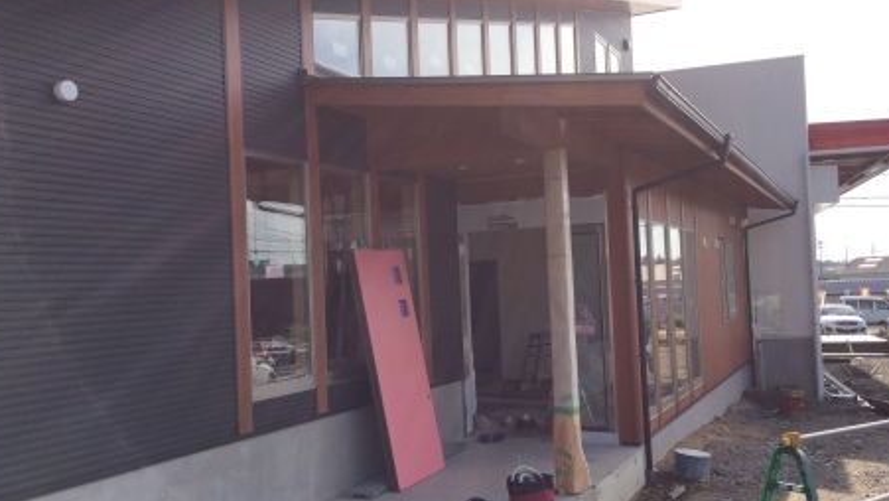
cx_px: 434
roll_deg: +1.2
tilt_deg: +1.7
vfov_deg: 33.7
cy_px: 255
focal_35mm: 35
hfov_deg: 56.6
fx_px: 825
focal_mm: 4.15
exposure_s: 1/1414
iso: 32
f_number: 2.2
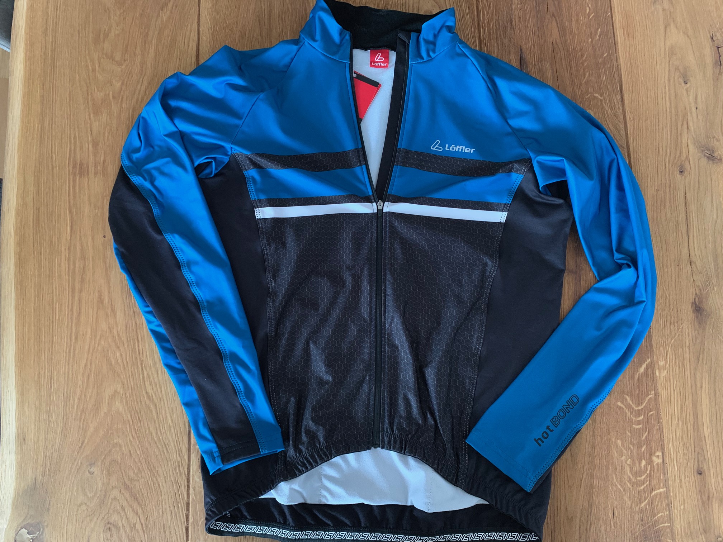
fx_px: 543
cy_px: 271
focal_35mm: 26
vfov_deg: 53.1
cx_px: 362
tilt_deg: -81.2
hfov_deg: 67.3
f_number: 1.8
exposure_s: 1/33
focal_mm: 4.25
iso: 400
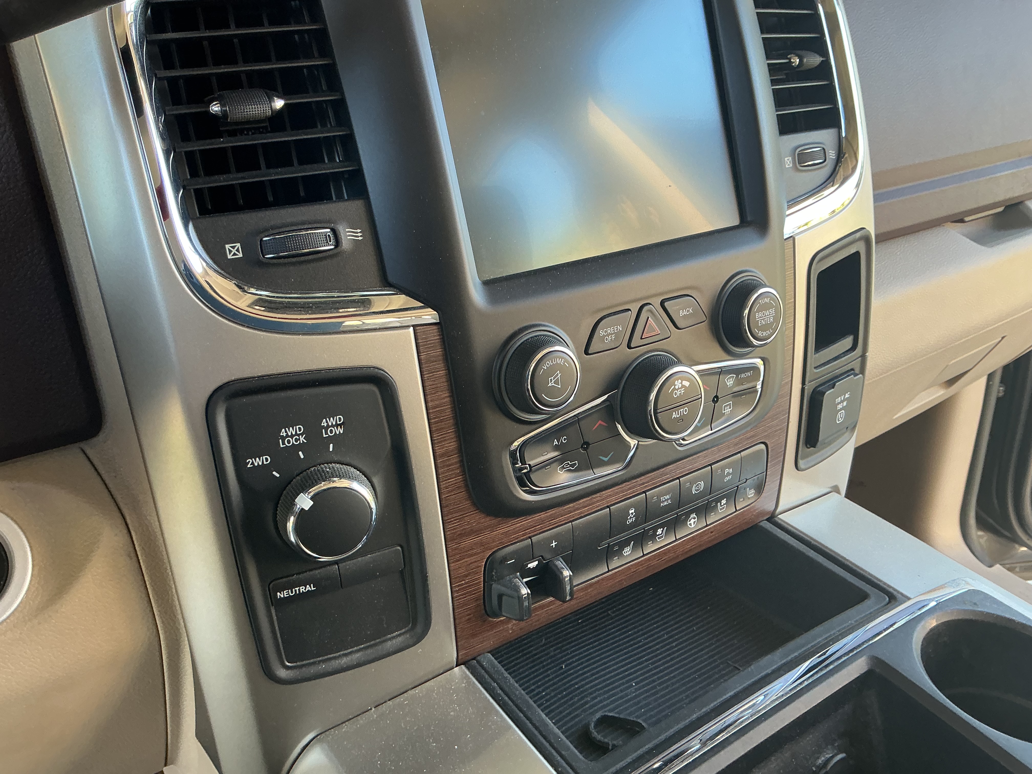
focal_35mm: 29
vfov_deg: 48.2
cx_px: 516
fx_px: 865
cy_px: 387
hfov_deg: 61.7
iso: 50
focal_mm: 3
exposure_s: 1/60
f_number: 1.8
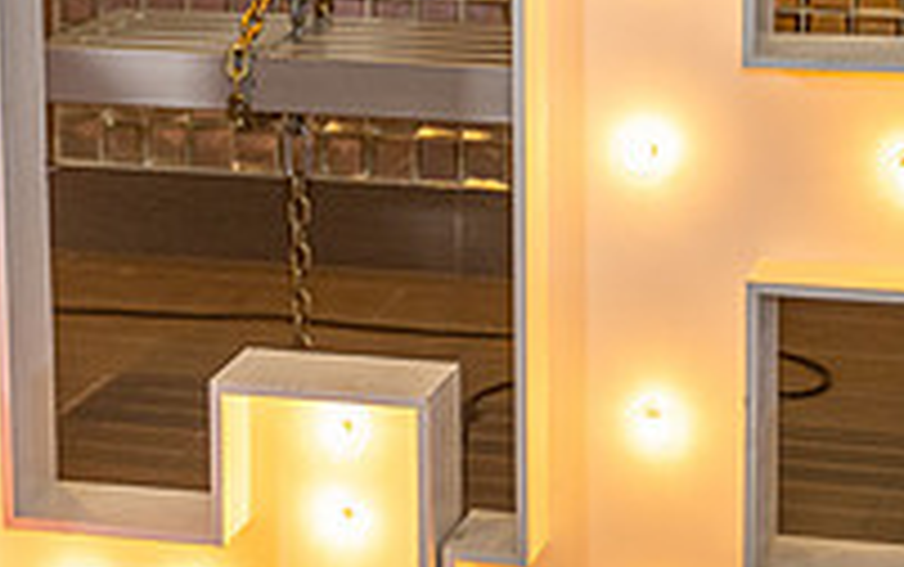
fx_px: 3477
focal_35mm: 141
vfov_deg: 9.2
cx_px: -13
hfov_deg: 14.6
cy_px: -178
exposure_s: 1/125
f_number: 2.8
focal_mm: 48
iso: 1000
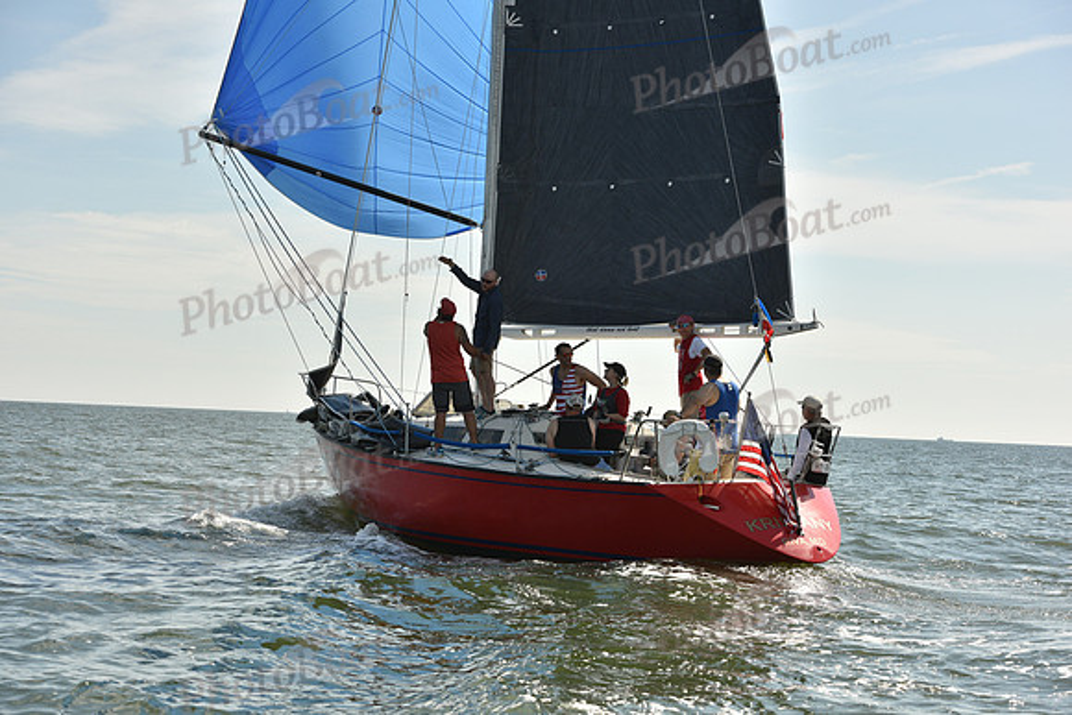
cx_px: 536
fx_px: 2085
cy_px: 358
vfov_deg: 19.5
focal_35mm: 70
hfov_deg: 28.8
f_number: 8
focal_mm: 70
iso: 320
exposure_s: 1/1600
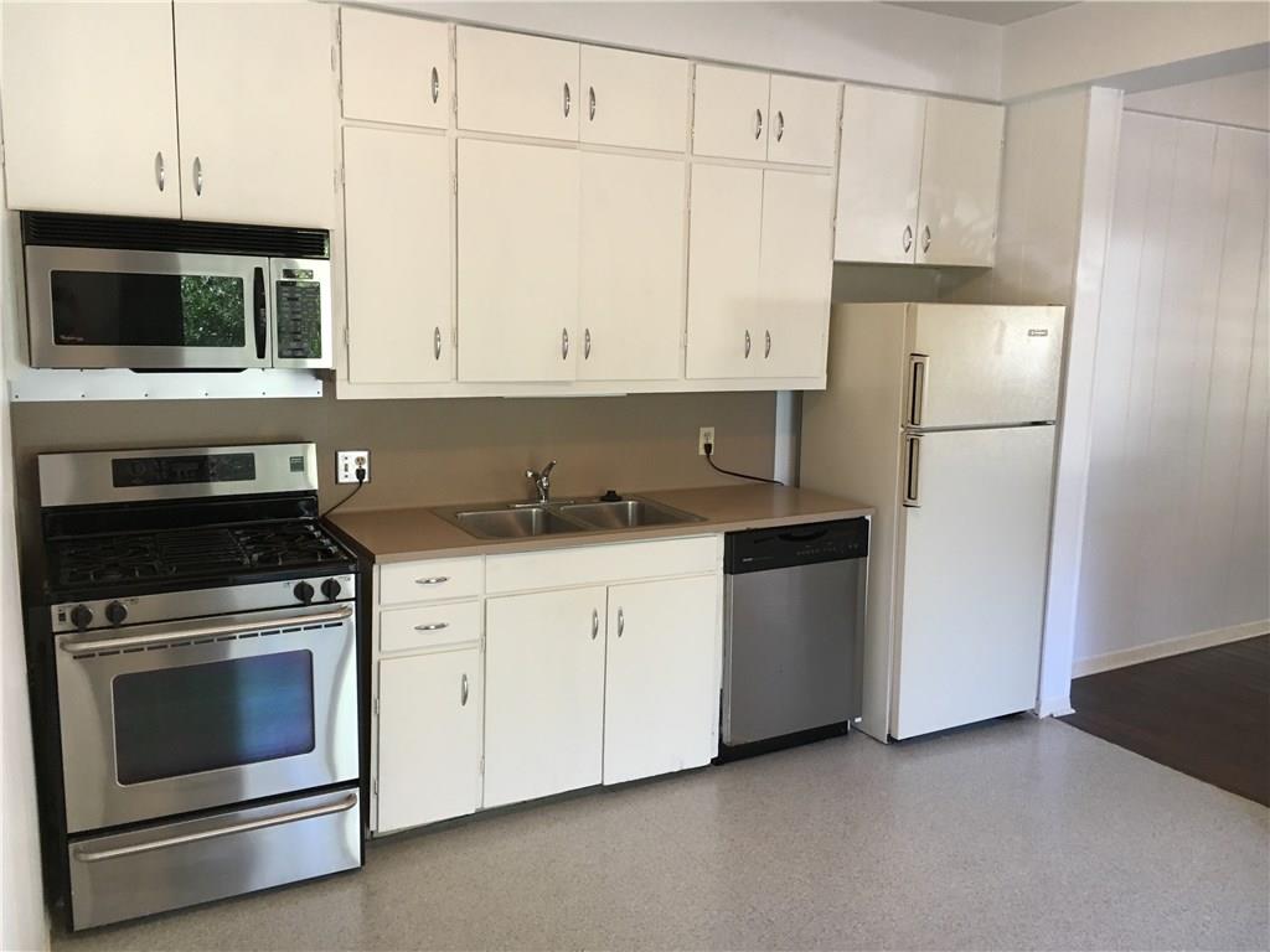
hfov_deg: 61.7
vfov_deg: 48.2
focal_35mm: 29
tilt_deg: -7.1
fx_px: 1064
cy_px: 476
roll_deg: -1.6
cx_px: 635
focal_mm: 4.15
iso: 100
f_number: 2.2
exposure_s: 1/30
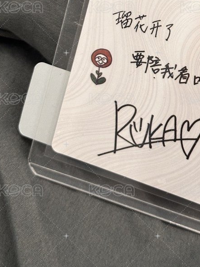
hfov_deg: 16.7
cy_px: 23
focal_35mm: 88
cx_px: 158
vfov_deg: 21.7
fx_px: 678
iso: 320
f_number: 1.78
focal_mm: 6.86
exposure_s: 1/40
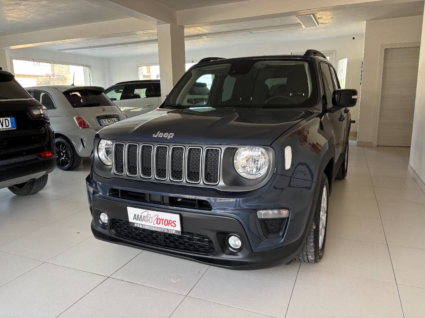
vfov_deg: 53.1
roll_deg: +0.9
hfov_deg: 67.3
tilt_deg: -11.3
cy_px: 159
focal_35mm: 26
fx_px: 319
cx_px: 212
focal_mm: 5.96
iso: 125
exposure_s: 1/121
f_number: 1.6
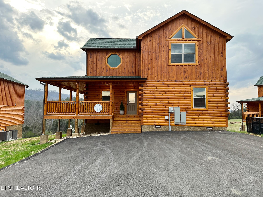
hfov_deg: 71.6
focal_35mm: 24
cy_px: 98
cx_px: 132
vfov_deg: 56.8
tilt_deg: +3.8
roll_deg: -0.3
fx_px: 182
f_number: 1.78
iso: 80
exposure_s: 1/242
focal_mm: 6.86
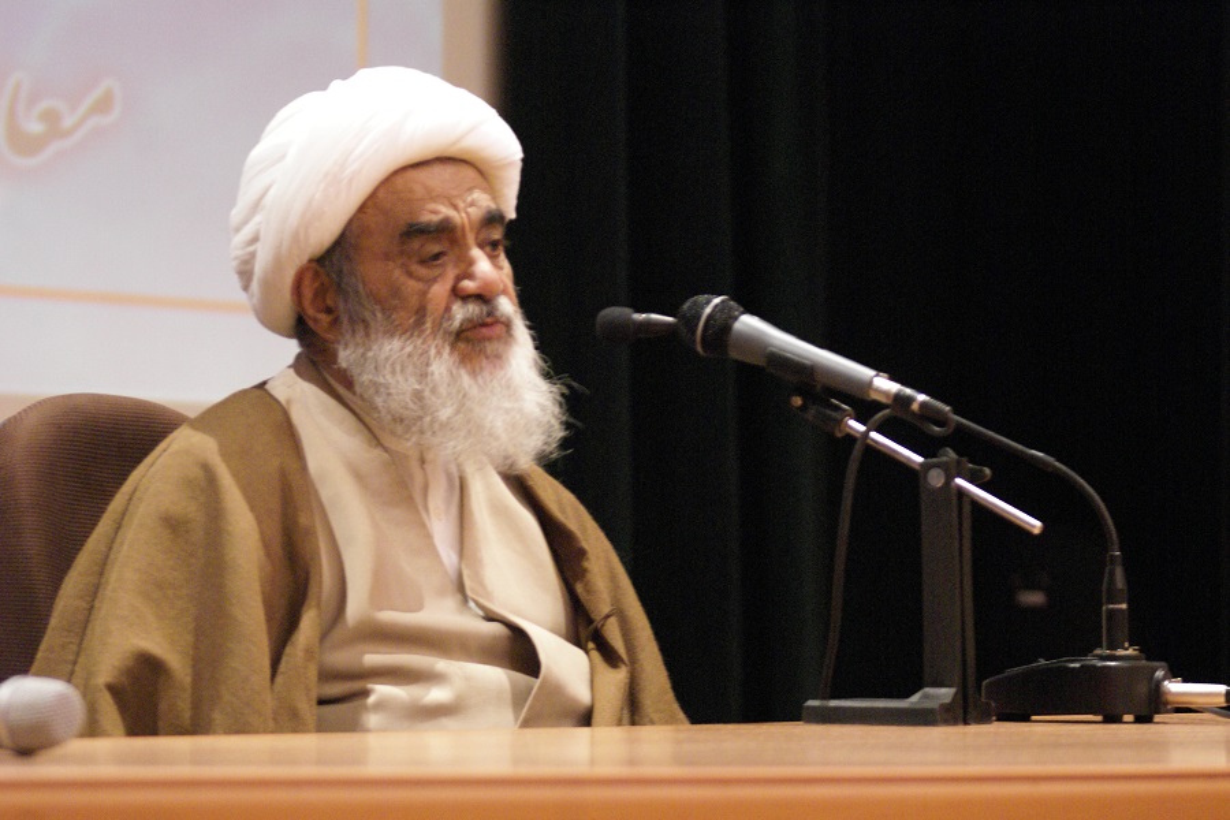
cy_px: 410
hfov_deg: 12.5
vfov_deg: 8.3
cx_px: 615
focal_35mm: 165
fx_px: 5637
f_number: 5
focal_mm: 110
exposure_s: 1/20
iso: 1600
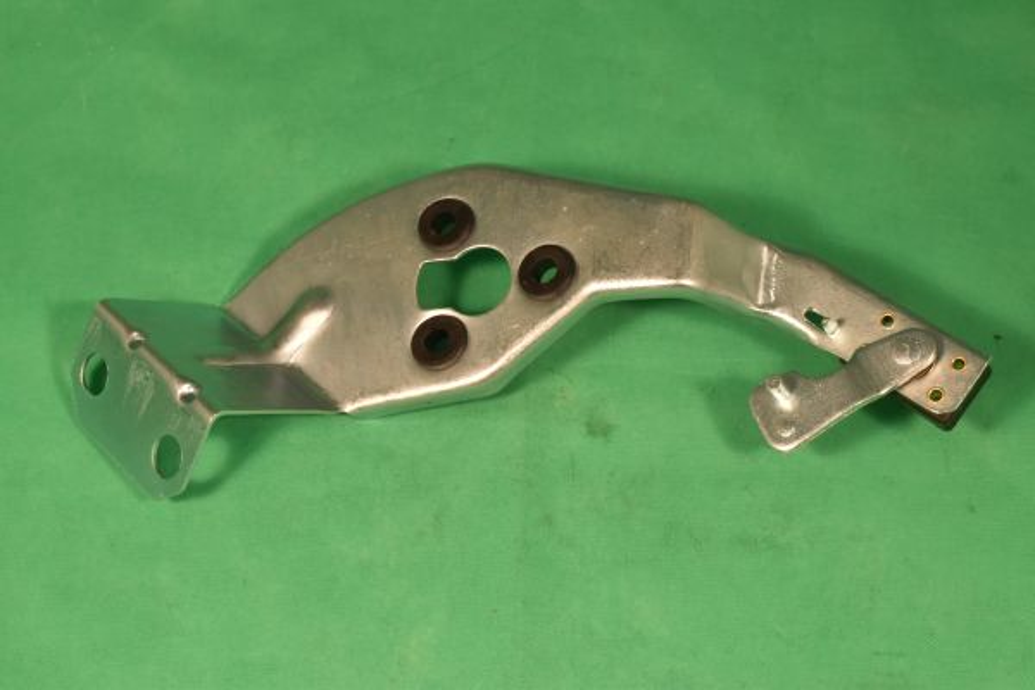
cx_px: 518
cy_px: 345
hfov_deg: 29.9
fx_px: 1940
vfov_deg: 20.2
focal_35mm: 68
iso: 400
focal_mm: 45
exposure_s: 1/80
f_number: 14
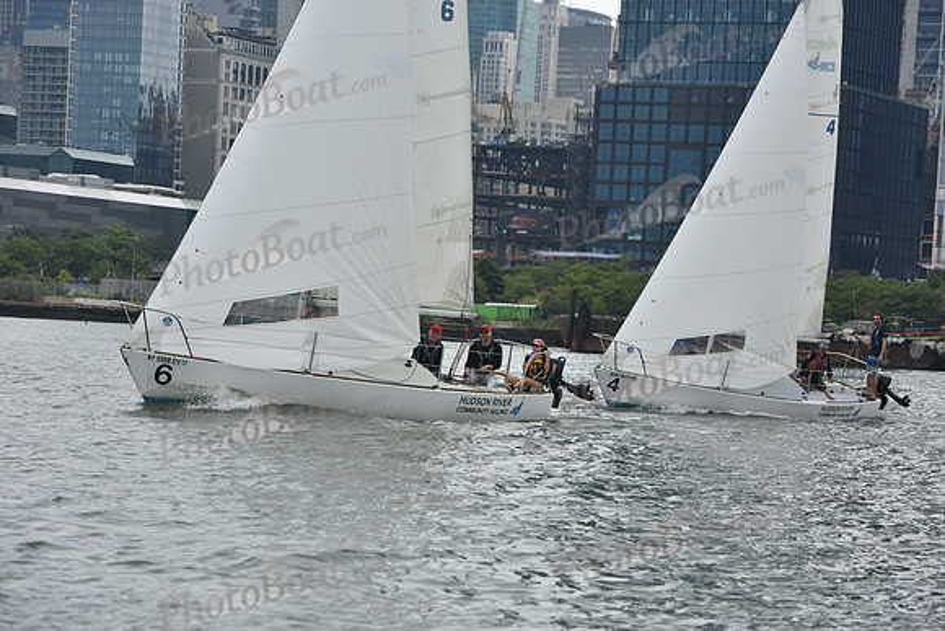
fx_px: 3544
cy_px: 316
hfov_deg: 15.2
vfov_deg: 10.2
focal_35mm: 135
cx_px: 472
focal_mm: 135
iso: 320
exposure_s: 1/1250
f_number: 8
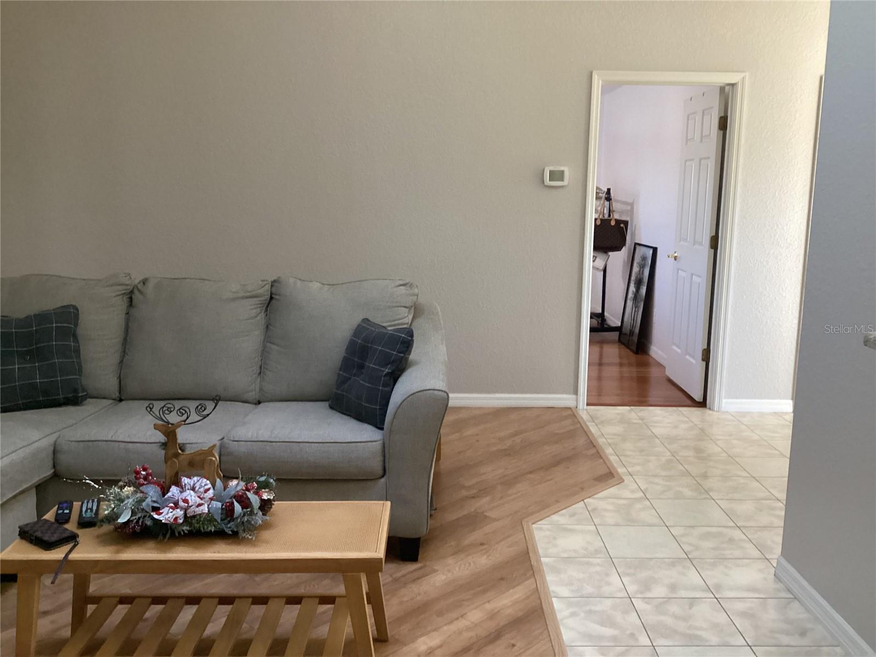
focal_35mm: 31
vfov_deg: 45.4
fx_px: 784
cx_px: 438
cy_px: 328
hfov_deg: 58.4
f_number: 2.4
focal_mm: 3.3
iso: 400
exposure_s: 1/60
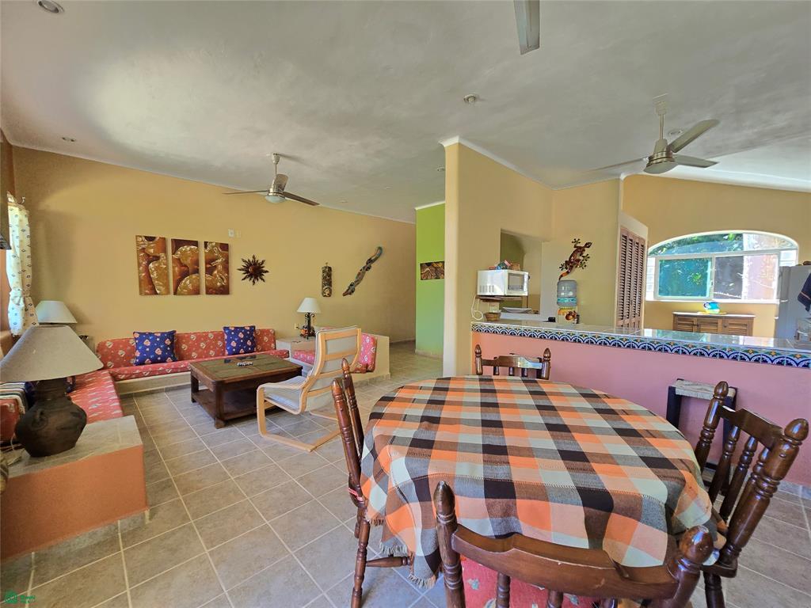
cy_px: 304
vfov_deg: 89.9
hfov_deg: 106.2
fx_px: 305
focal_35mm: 13
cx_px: 406
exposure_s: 1/60
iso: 125
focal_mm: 2.2
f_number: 2.2
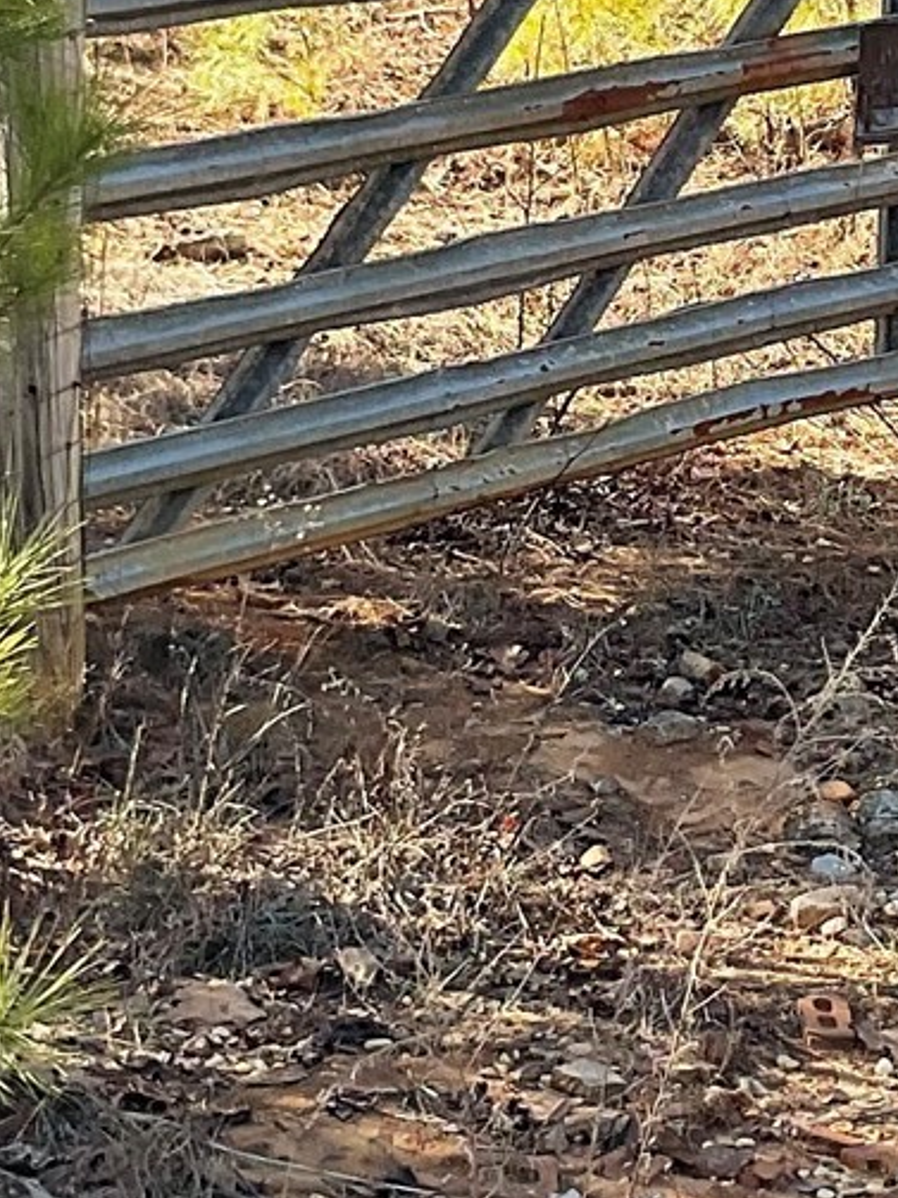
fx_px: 4083
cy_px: 307
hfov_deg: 12.5
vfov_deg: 16.6
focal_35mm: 118
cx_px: 696
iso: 16
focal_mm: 3
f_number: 1.8
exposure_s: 1/264
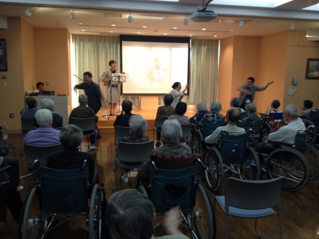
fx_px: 323
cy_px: 120
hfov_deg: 52.6
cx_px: 160
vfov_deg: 40.7
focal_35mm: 35
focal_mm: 4.28
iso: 64
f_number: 2.4
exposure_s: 1/20
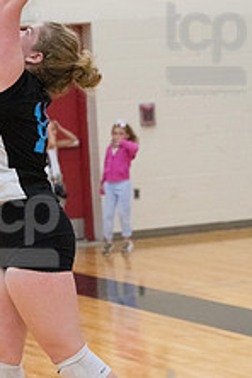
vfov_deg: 12.4
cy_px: 232
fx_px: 1743
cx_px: 19
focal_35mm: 166
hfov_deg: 8.2
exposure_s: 1/1000
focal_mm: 82
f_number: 4.5
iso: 6400
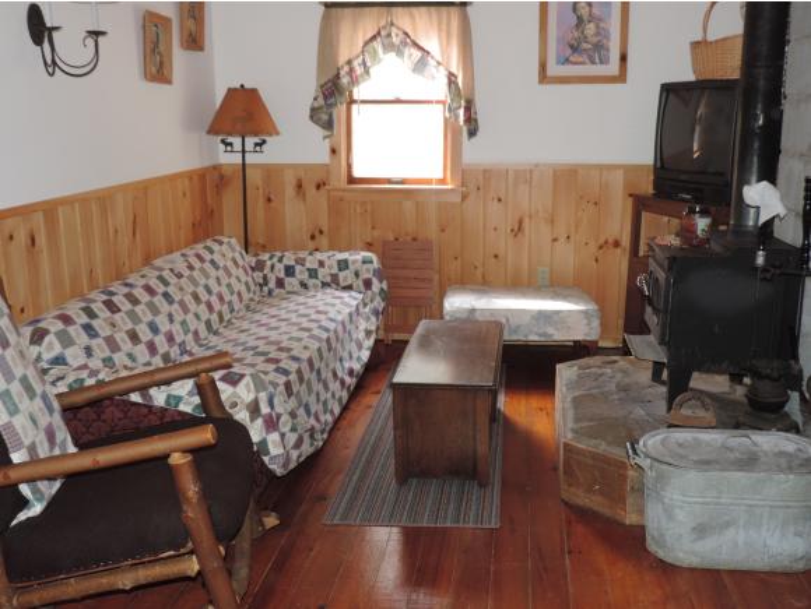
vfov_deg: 40.8
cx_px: 406
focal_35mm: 35
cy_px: 304
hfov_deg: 52.6
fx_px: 821
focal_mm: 6.2
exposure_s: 1/30
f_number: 3.3
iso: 200
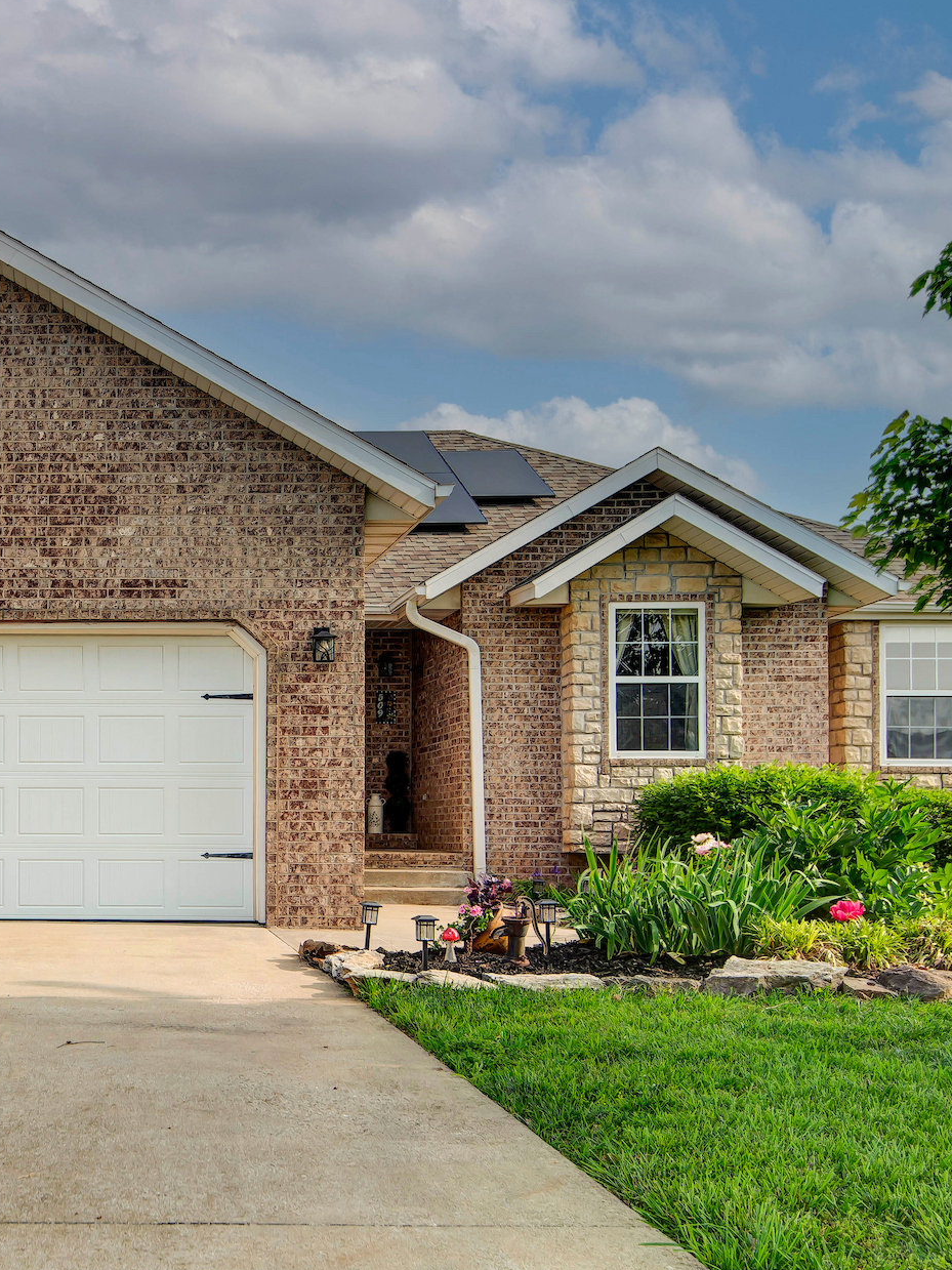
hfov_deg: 33.0
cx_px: 67
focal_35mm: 41
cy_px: 725
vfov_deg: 45.7
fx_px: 1504
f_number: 6.3
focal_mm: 22
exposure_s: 1/500
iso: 100
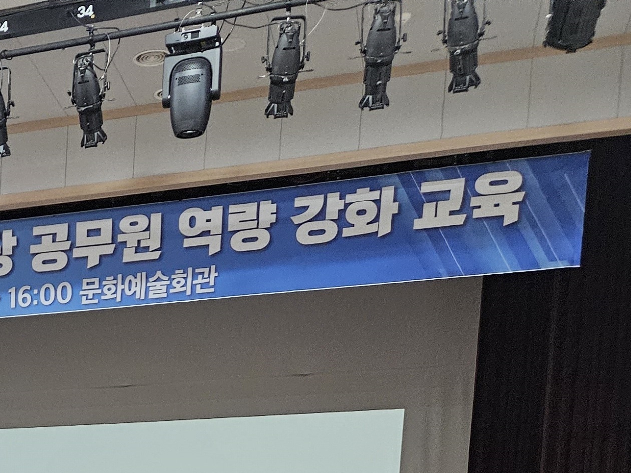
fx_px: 1331
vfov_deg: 17.7
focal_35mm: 73
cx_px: -216
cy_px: 749
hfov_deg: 23.3
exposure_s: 1/120
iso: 800
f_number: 1.8
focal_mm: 5.4
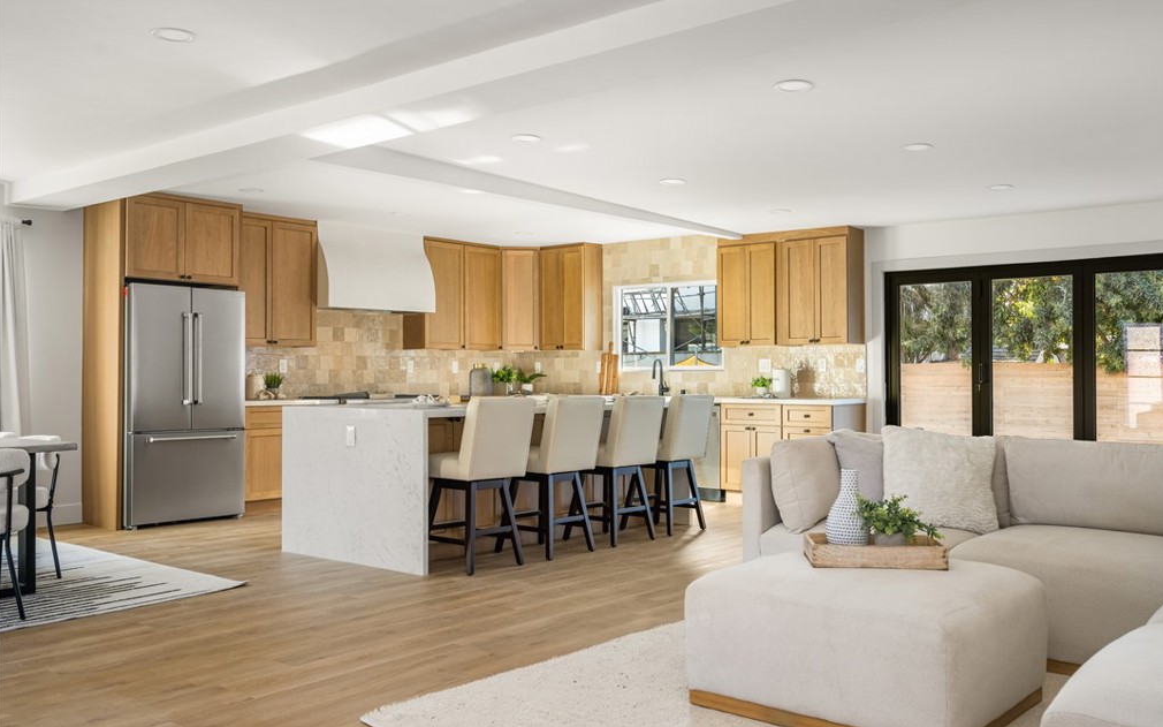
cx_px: 586
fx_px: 982
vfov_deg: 40.6
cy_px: 365
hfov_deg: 61.2
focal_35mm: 31
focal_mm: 30
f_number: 6.3
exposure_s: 1/6
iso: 80
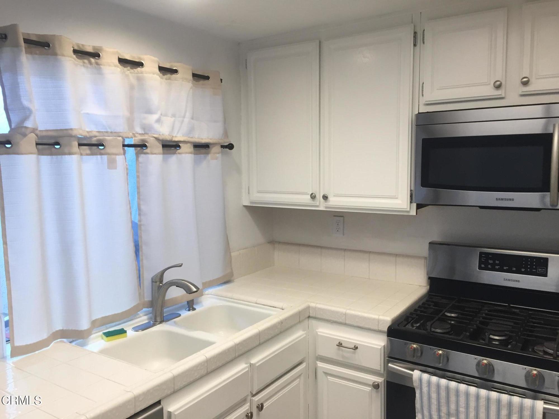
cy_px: 210
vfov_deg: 48.2
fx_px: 468
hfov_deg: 61.7
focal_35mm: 29
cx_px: 280
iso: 32
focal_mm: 4.15
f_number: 2.2
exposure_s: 1/30
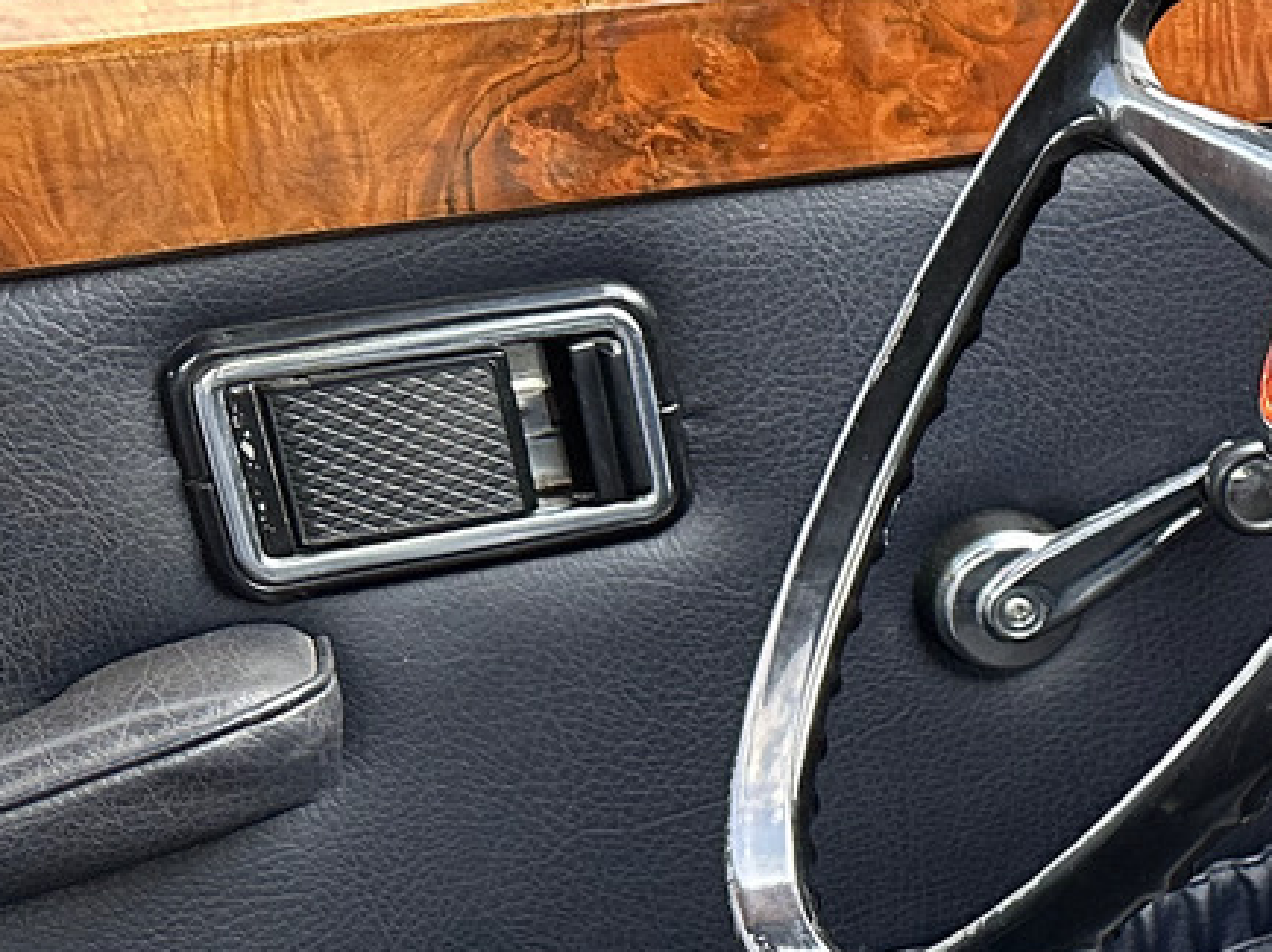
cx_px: 2198
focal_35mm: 85
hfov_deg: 18.6
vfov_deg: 16.9
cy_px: 967
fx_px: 3122
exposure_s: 1/89
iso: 250
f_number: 1.78
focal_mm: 6.86
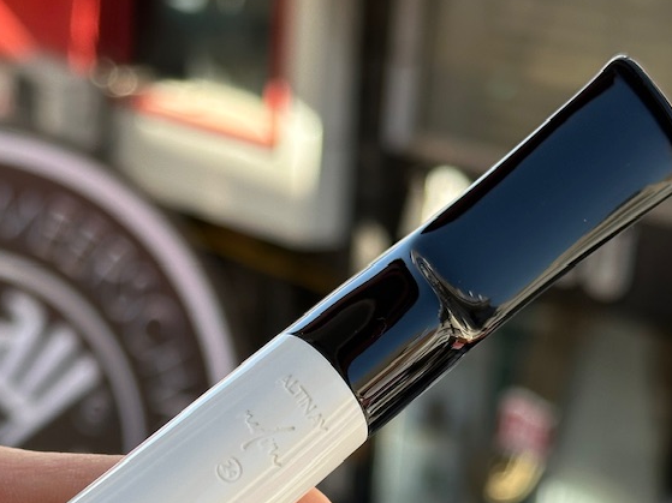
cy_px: 505
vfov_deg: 13.3
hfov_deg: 17.8
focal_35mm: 110
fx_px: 2135
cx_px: 197
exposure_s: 1/580
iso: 64
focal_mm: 6.86
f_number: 1.78
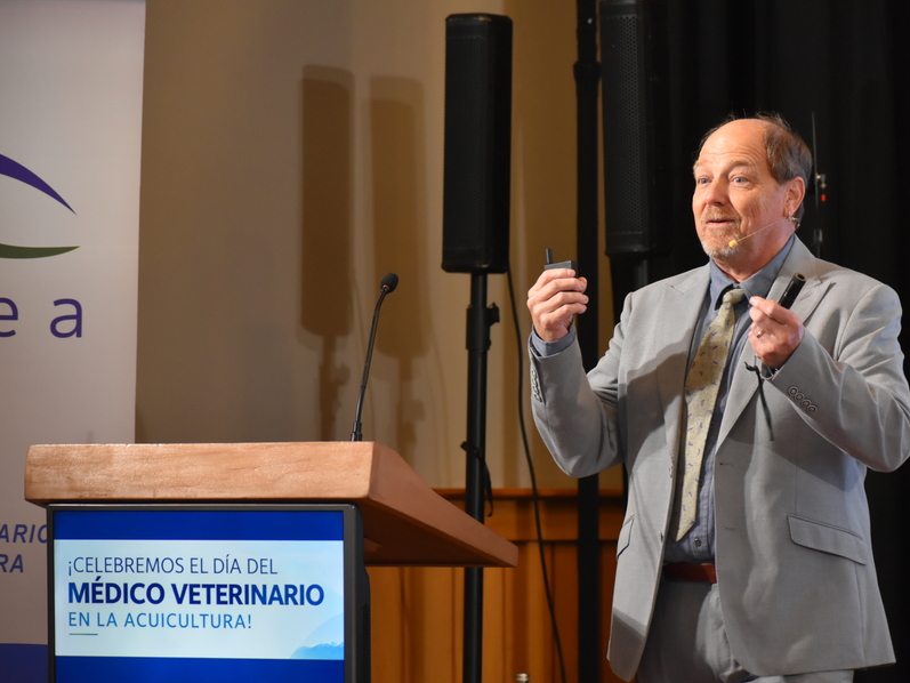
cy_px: 342
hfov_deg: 9.7
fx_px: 5352
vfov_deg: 7.3
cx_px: 513
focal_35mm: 204
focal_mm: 125
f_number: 4.8
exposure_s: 1/125
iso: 1600
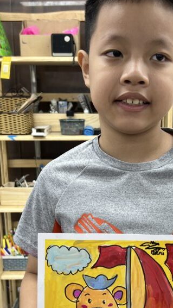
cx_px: 125
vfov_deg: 41.1
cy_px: 189
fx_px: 408
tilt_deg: -12.4
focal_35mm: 50
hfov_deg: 23.8
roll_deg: -0.2
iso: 50
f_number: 1.5
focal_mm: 5.7
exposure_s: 1/100
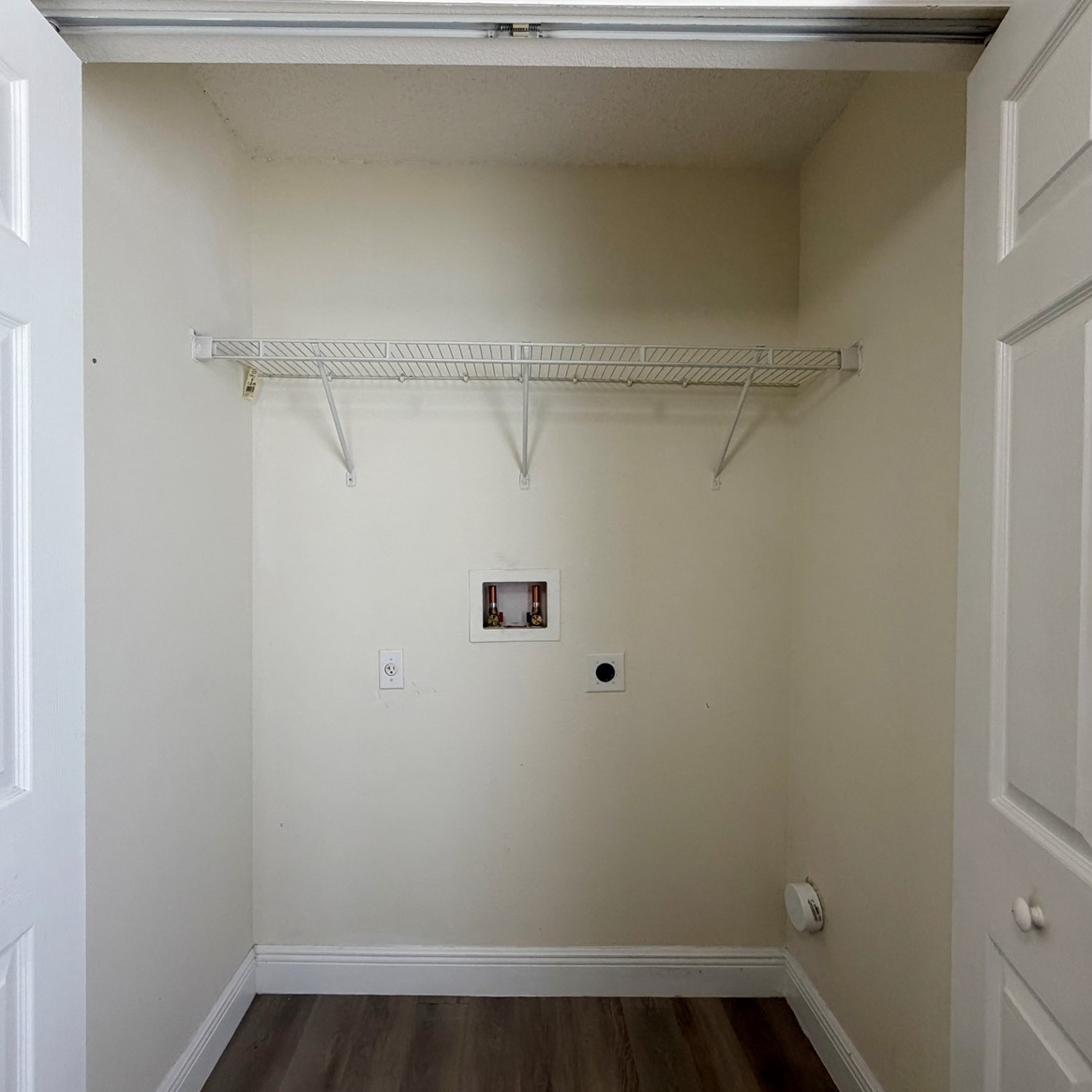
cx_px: 527
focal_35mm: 17
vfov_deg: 84.0
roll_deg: -0.3
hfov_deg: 83.9
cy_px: 559
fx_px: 607
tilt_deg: -0.9
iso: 200
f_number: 2.2
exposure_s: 1/120
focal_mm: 2.22
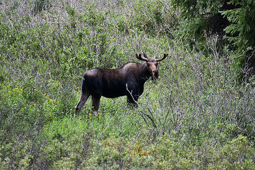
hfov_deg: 4.6
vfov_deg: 3.1
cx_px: 128
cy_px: 85
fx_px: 3188
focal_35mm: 450
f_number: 5.6
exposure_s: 1/500
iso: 720
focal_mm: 300
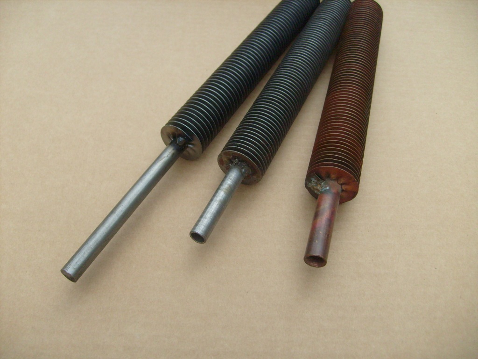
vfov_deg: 40.7
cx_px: 239
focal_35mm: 35
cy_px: 180
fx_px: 483
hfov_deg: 52.6
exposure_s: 1/90
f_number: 7.1
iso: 80
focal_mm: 5.8
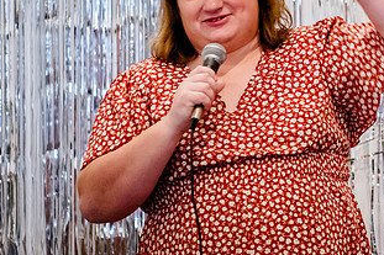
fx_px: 1951
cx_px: 343
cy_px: 63
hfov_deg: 11.2
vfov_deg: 7.5
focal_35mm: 183
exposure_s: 1/80
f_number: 2.8
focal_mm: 70
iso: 6400
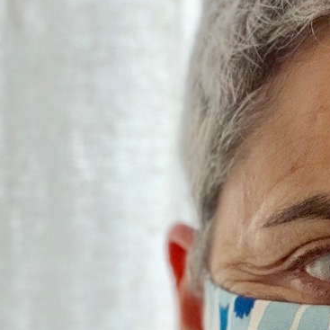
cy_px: 300
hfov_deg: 14.3
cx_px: 374
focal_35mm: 119
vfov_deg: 14.5
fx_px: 1283
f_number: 2.2
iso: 64
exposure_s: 1/102
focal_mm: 2.87
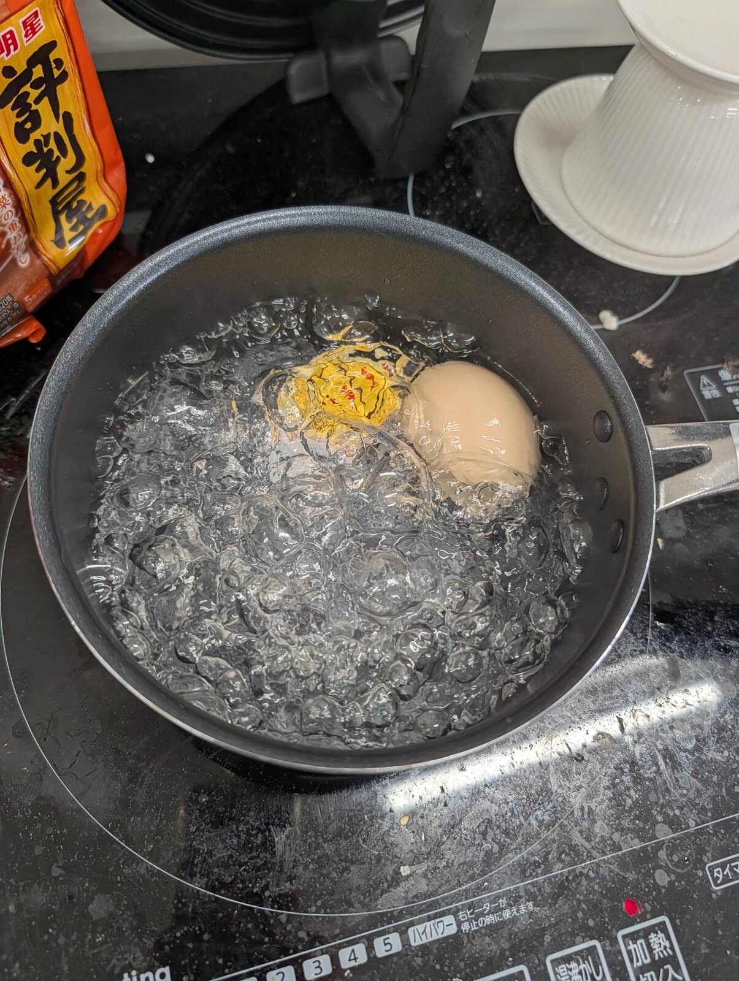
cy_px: 490
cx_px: 370
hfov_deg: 56.9
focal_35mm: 24
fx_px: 681
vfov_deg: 71.5
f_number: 1.68
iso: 566
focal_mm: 6.9
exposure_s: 1/717
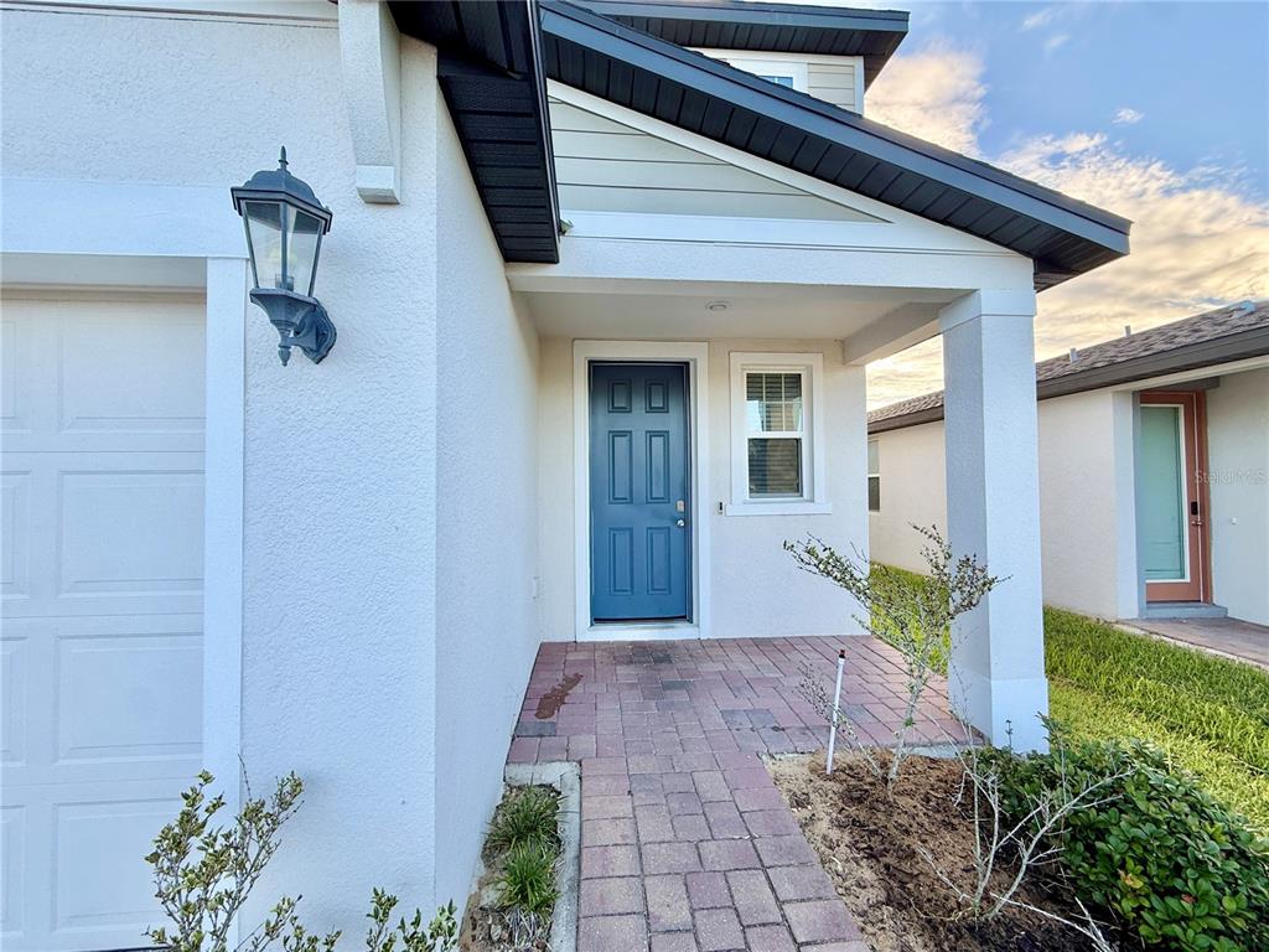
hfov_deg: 102.1
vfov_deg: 85.7
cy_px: 476
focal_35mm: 14
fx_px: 513
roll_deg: +0.8
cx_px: 634
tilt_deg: +1.9
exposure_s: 1/234
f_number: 2.2
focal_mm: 2.22
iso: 64
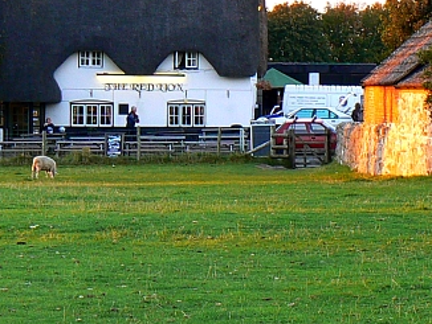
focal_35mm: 159
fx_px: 1986
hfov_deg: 12.4
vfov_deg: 9.3
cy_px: 91
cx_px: 186
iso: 80
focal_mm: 11.2
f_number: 3.2
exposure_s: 1/30
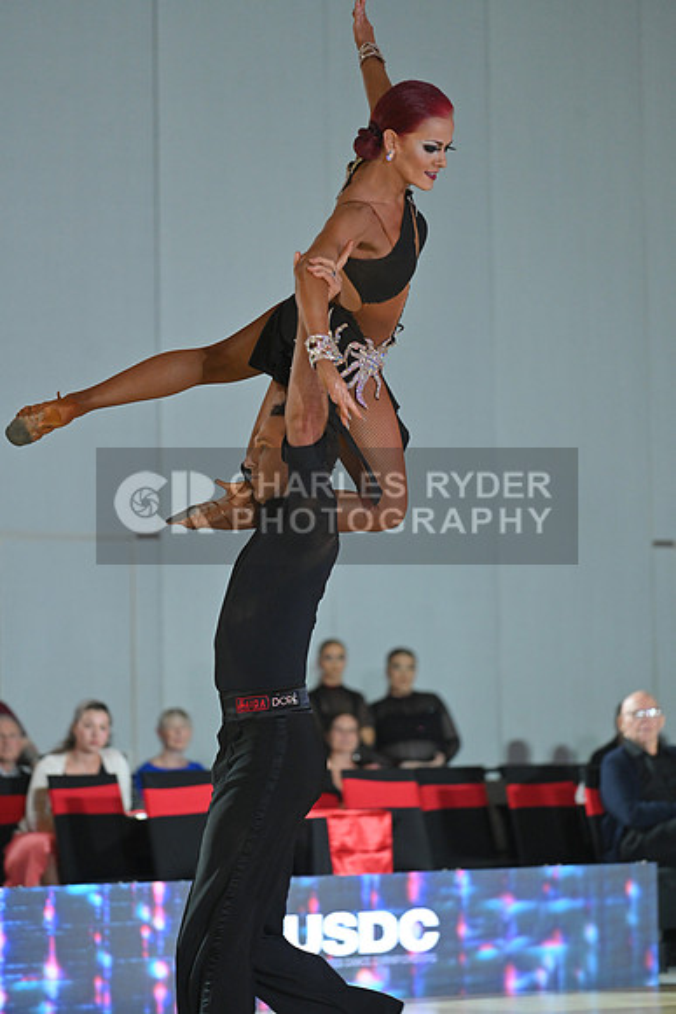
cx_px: 338
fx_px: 4504
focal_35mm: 160
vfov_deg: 12.8
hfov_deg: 8.6
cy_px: 507
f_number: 4
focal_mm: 160
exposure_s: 1/250
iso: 2000
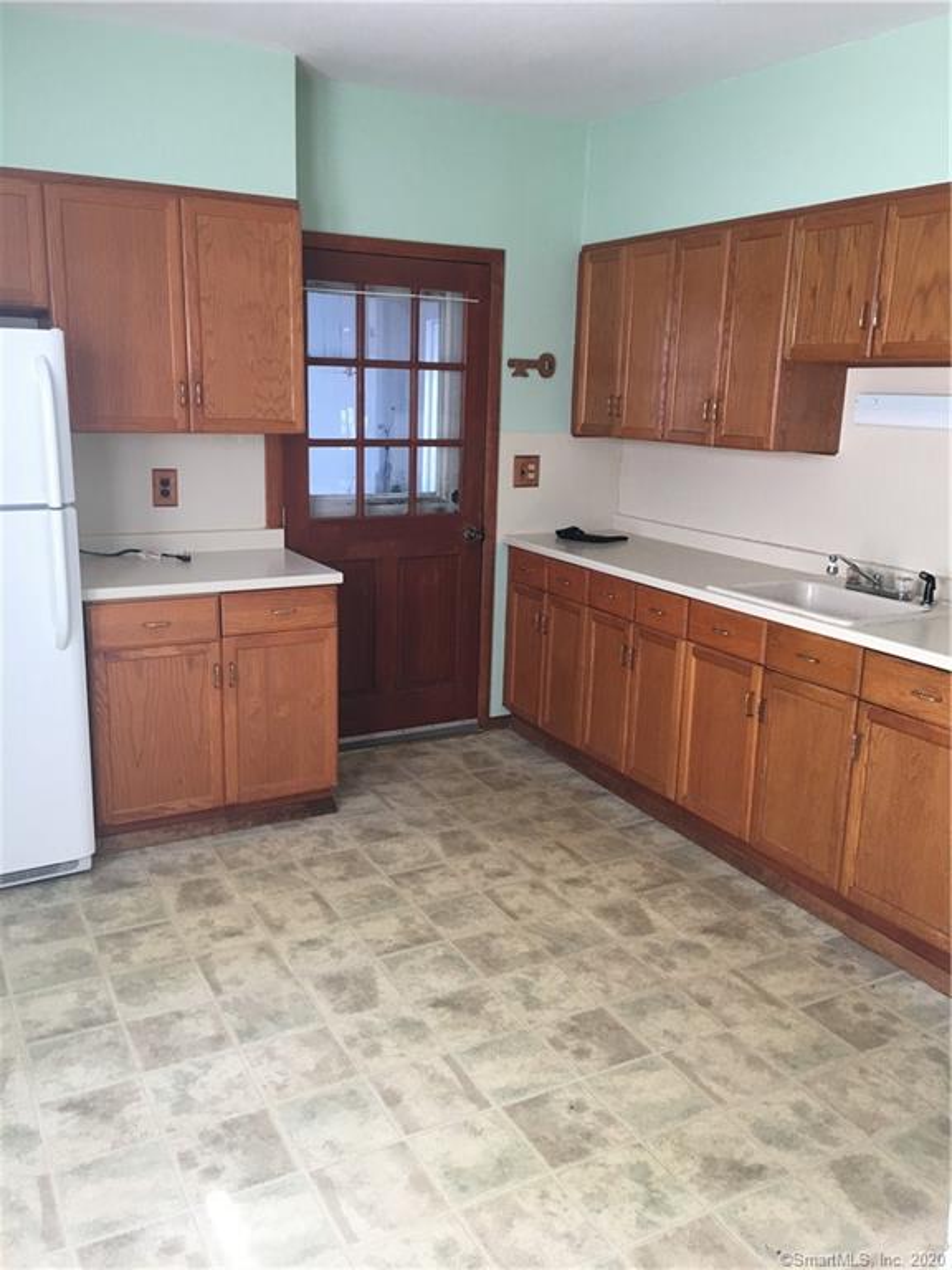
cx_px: 476
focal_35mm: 29
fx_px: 1063
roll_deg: -2.0
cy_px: 635
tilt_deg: -11.0
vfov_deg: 61.7
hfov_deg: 48.2
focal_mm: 4.15
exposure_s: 1/30
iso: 32
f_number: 2.2
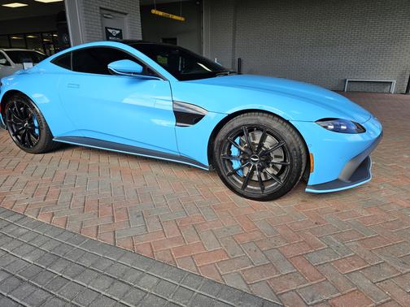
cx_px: 205
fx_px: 272
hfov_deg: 73.9
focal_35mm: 23
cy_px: 154
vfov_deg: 58.9
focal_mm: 6.3
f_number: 1.7
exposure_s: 1/180
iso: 16
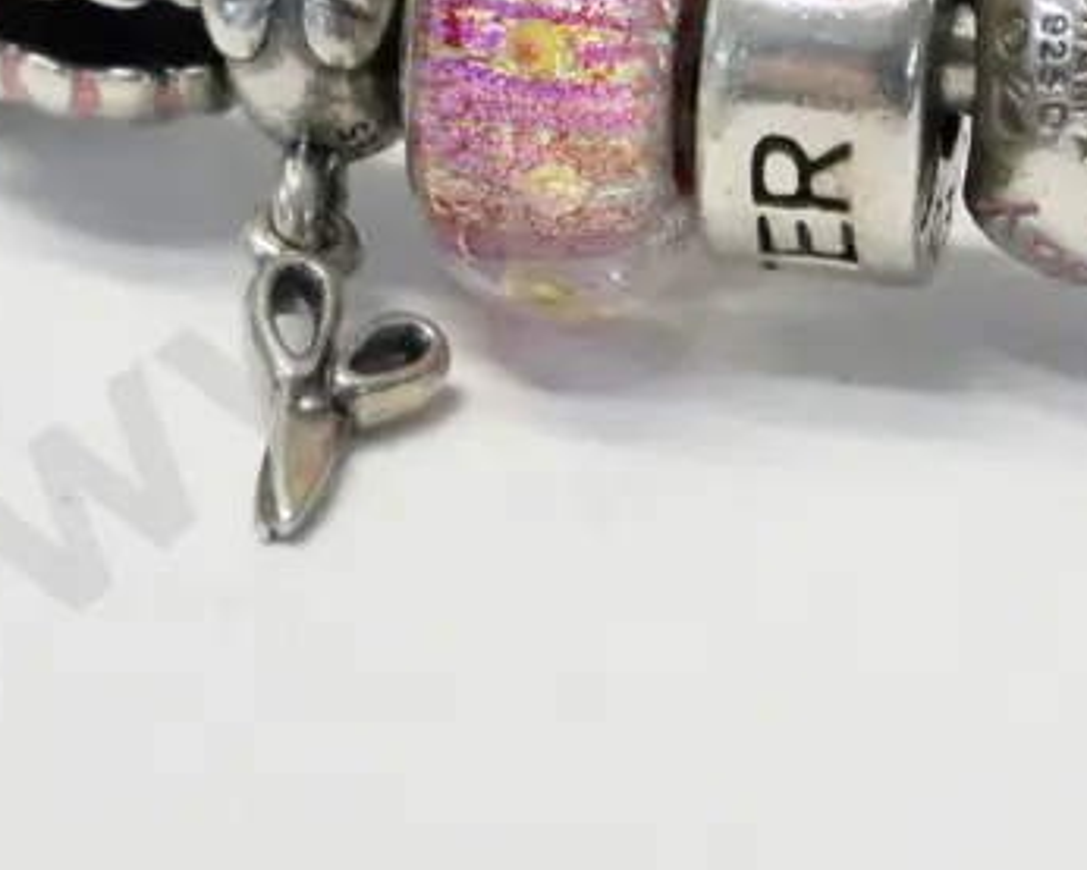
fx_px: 11166
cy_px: -231
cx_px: 1059
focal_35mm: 347
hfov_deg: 5.6
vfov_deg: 4.4
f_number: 7.1
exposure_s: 1/160
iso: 3200
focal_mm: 60
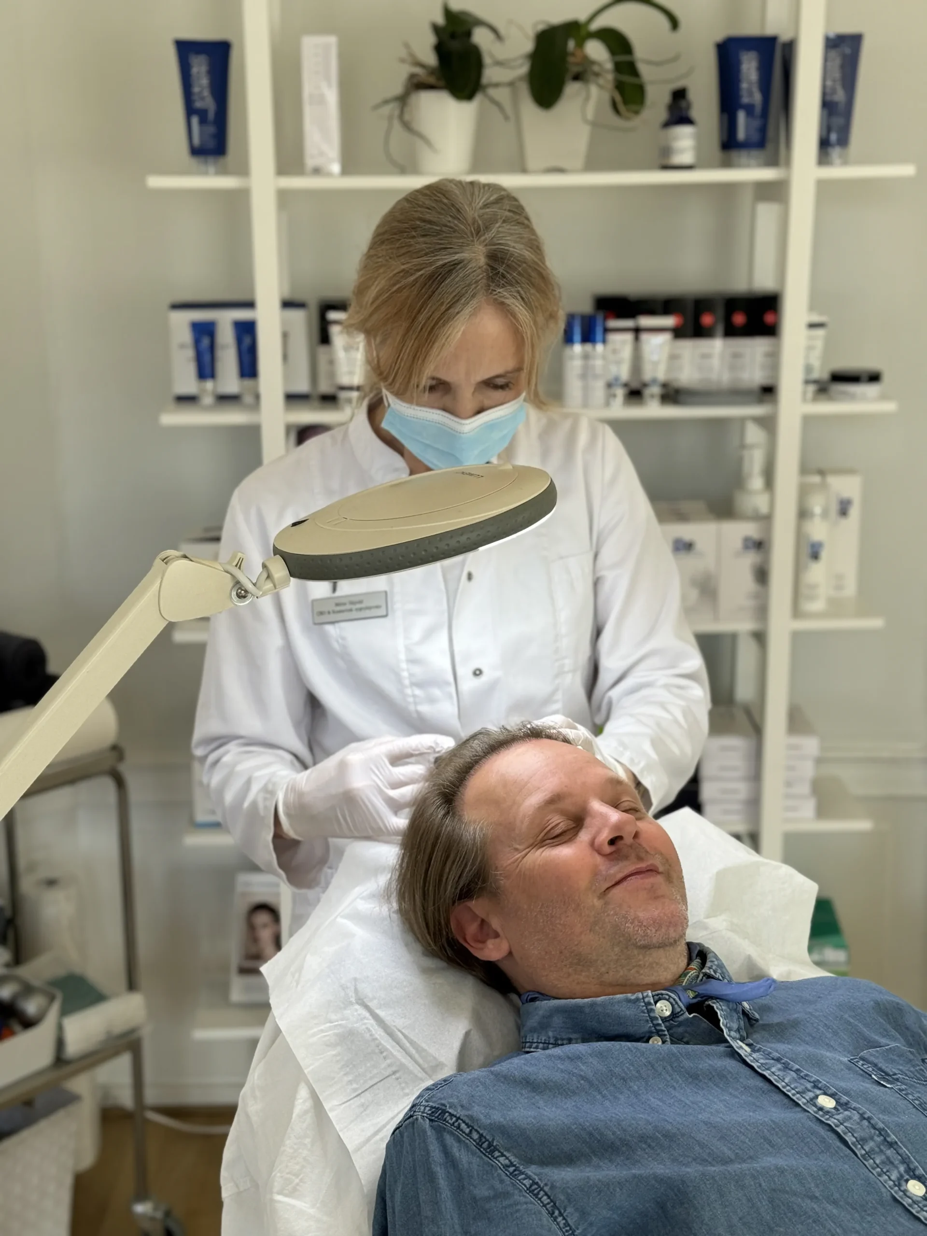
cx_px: 464
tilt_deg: -13.2
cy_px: 618
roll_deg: +0.4
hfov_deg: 30.3
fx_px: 1714
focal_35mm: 48
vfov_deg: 39.7
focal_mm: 6.76
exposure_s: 1/187
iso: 50
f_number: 1.78
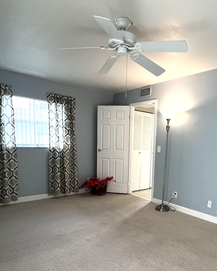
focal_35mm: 24
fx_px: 193
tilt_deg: -5.0
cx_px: 139
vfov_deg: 69.4
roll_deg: -1.4
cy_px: 165
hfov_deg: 57.9
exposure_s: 1/120
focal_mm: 1.57
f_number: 1.8
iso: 200
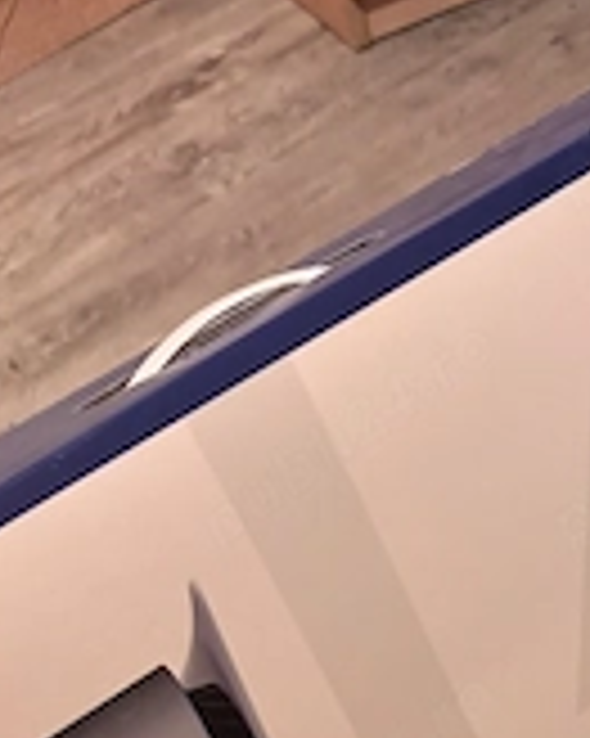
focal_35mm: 62
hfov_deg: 24.3
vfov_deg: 27.5
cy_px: 842
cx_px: 437
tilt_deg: -51.2
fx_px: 1355
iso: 500
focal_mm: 5.96
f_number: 1.6
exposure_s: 1/33
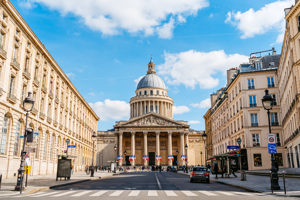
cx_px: 149
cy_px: 100
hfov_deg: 53.1
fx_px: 300
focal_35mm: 36
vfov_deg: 36.9
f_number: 2.8
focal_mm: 35
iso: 100
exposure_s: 1/8000
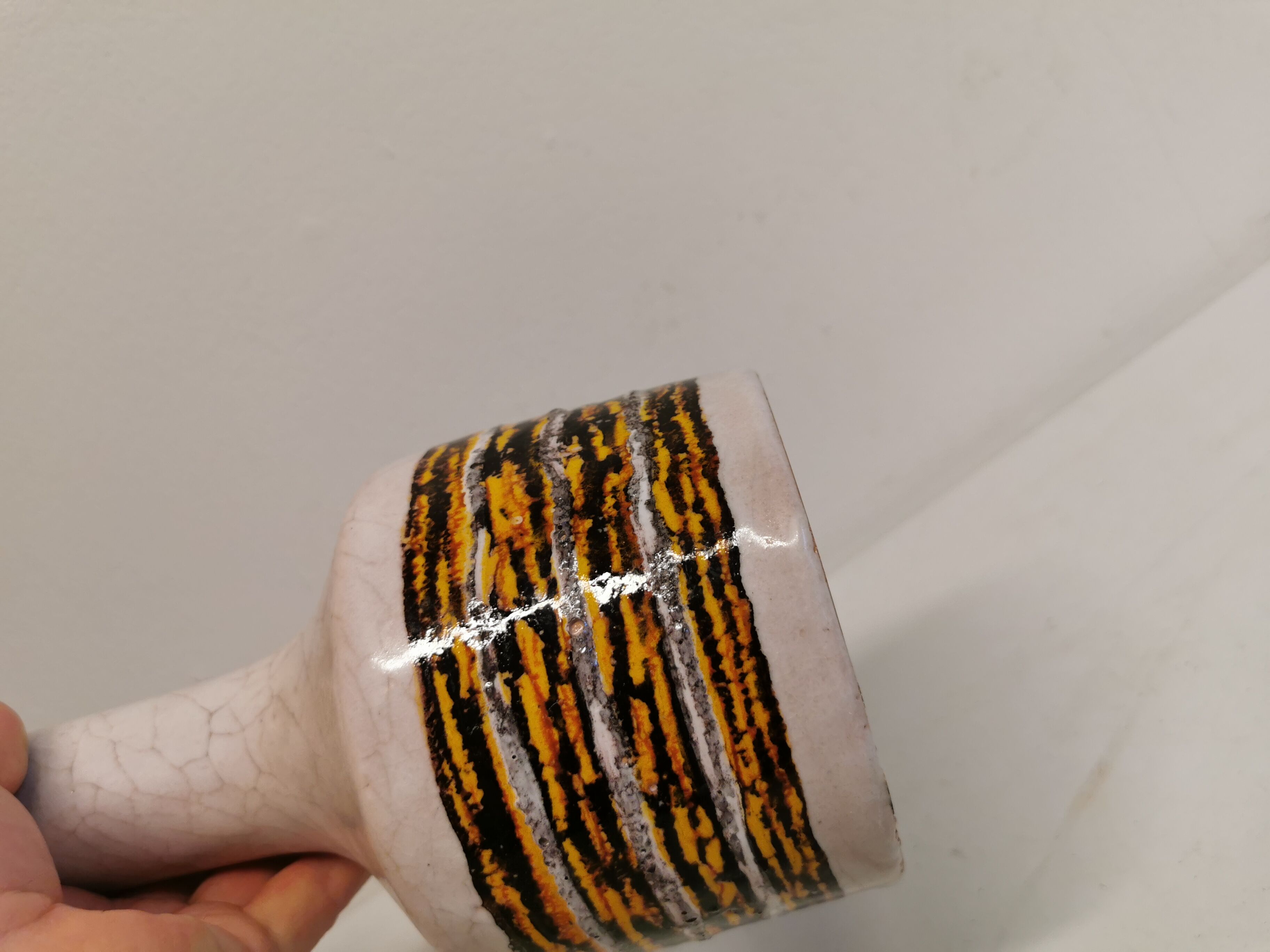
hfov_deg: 65.3
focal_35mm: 27
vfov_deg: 51.4
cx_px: 635
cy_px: 476
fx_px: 991
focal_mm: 5.56
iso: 80
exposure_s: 1/100
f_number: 1.6
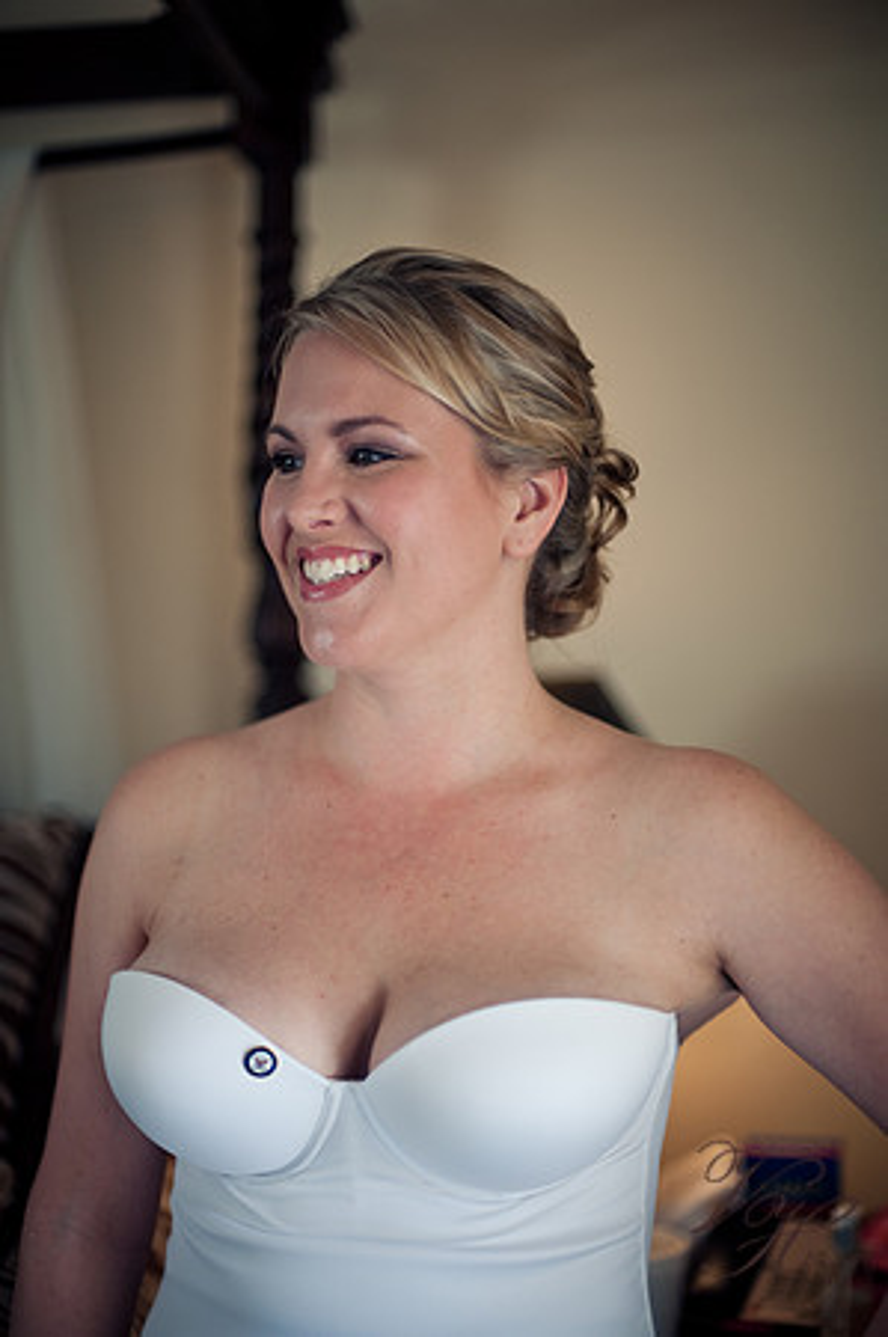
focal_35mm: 50
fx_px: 1854
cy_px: 668
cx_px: 444
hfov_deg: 26.9
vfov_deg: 39.6
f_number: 1.4
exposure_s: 1/400
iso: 400
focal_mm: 50
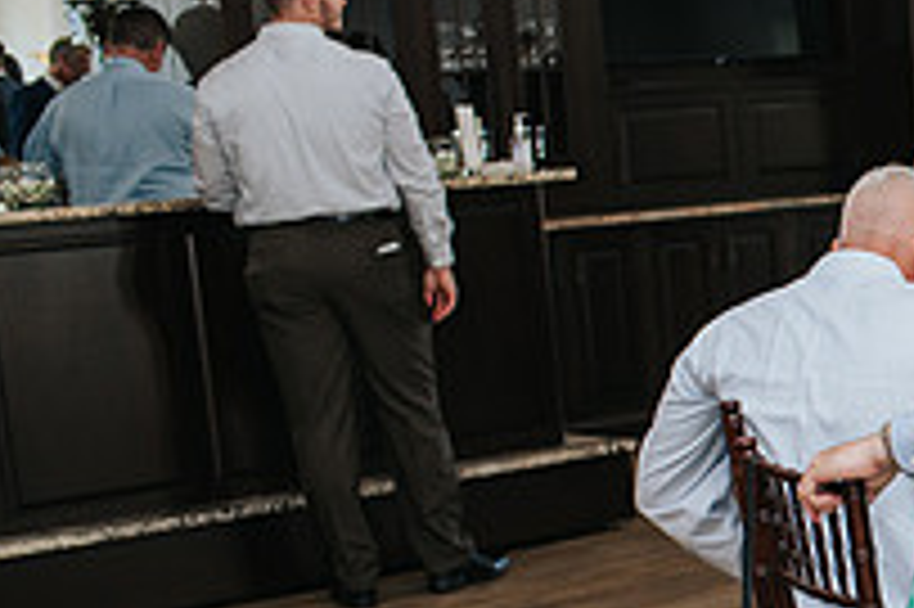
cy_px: 581
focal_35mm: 100
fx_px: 2537
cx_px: 1297
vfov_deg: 13.5
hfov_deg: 18.5
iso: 800
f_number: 3.2
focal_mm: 35
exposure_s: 1/200
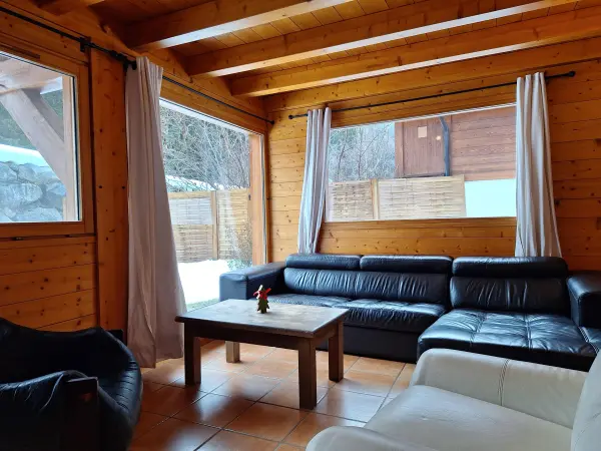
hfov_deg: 73.9
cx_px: 300
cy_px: 226
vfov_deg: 58.9
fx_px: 399
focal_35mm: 23
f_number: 1.8
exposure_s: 1/50
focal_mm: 5.54
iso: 40
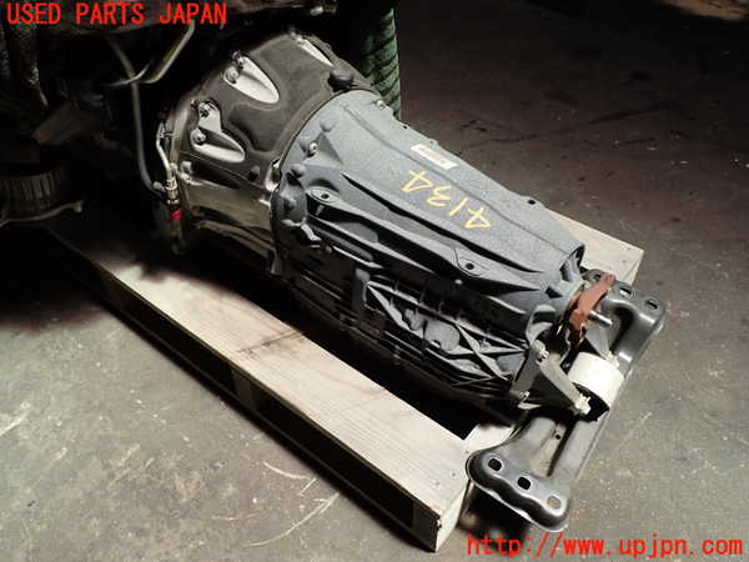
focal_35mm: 30
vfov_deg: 46.8
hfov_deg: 60.0
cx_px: 374
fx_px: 649
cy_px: 281
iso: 100
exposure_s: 1/160
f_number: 3.2
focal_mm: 5.4
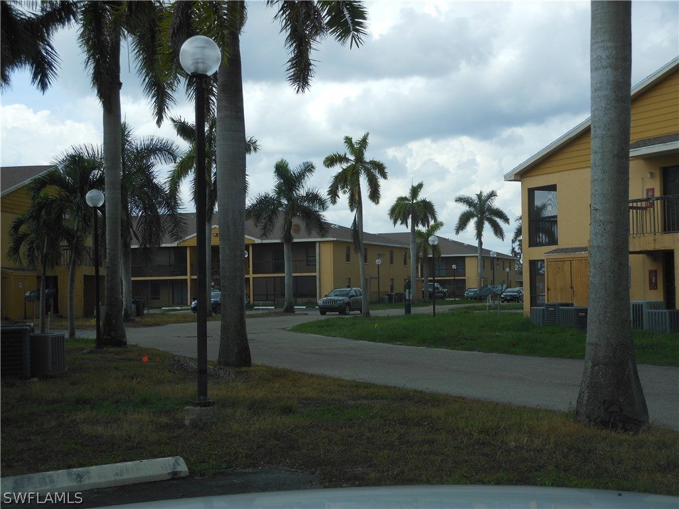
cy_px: 254
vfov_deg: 29.1
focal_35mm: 50
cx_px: 340
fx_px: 981
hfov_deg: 38.2
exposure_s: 1/500
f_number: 4
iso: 80
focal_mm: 8.9
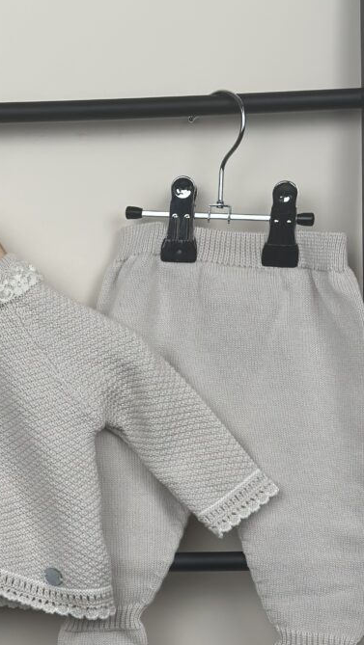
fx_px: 1371
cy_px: 452
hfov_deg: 15.0
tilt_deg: -3.8
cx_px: 41
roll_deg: +0.7
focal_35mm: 80
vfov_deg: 26.3
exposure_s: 1/480
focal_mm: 6.86
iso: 80
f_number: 1.78
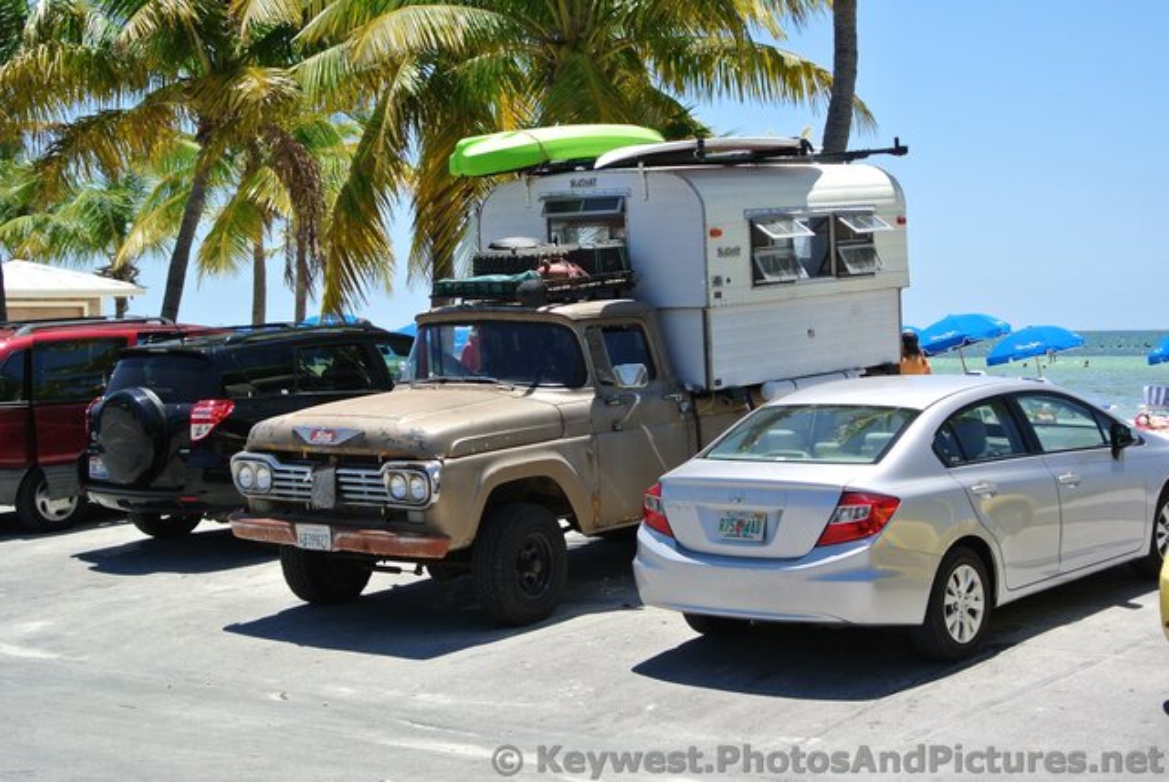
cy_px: 391
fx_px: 2113
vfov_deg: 21.0
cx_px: 584
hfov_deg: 30.9
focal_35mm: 65
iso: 100
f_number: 5.3
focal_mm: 24.4
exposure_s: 1/500
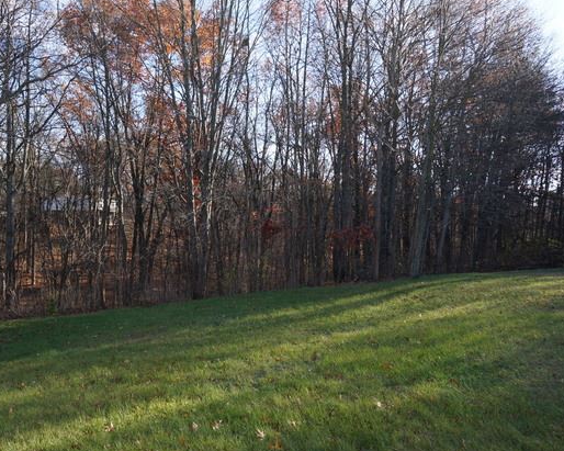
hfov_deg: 61.6
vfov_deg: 51.5
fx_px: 467
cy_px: 226
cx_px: 219
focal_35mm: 28
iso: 100
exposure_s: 1/160
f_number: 4.5
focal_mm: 16
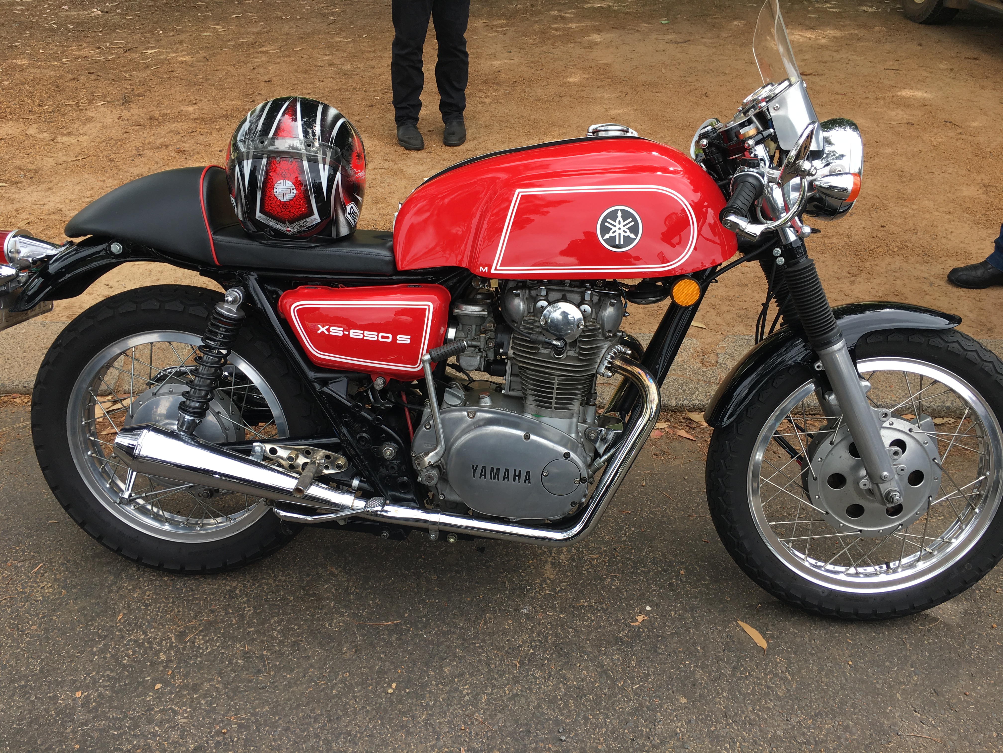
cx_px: 502
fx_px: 840
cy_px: 376
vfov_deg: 48.2
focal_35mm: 29
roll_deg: -0.9
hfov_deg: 61.7
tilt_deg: -33.0
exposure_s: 1/272
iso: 25
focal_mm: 4.15
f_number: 2.2
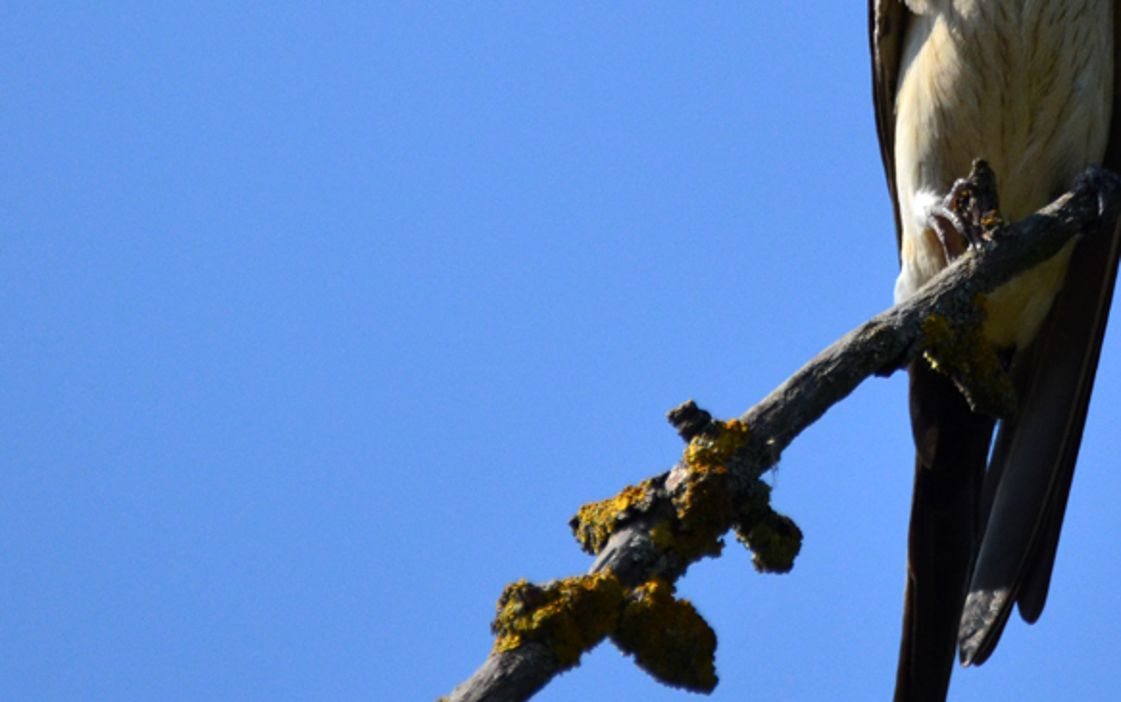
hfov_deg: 1.3
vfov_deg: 0.8
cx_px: 981
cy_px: 178
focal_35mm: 1647
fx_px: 50342
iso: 800
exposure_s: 1/4000
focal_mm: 600
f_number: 6.7
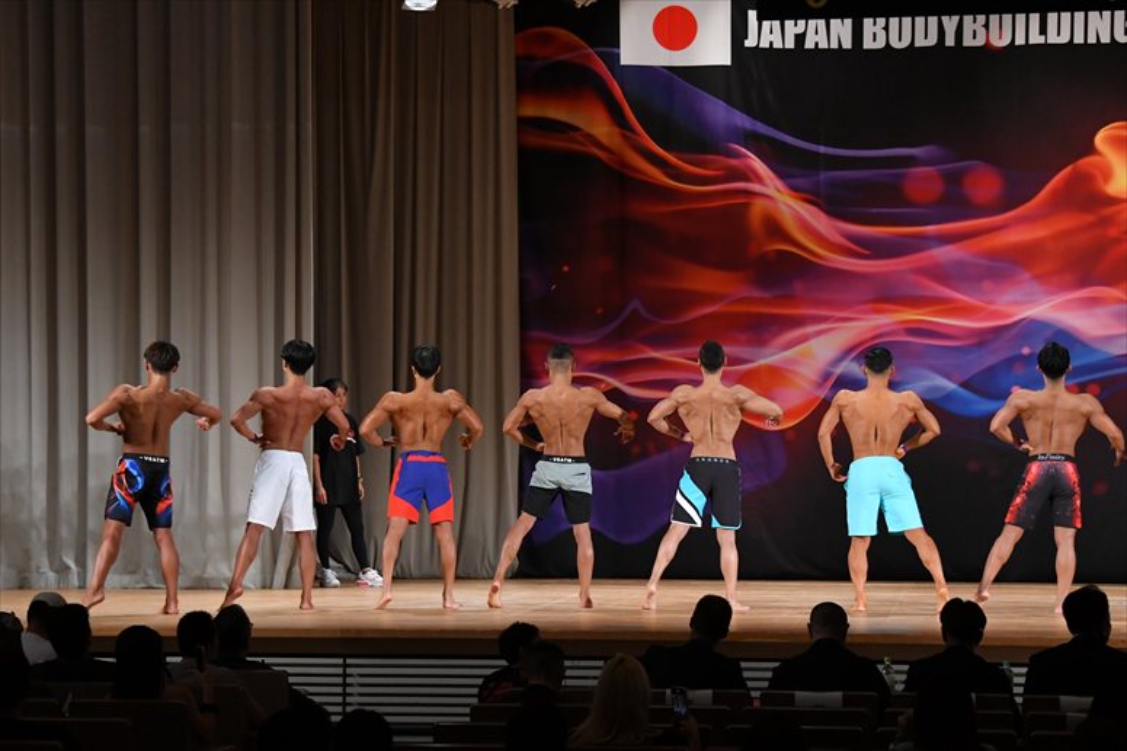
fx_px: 3035
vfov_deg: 14.1
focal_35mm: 97
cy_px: 376
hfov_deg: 21.0
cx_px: 564
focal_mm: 65
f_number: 5.6
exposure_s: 1/400
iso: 3200
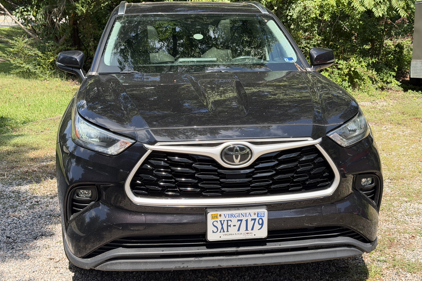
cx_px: 211
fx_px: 586
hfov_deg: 39.6
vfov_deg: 27.0
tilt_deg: -8.7
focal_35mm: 50
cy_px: 128
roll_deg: -2.9
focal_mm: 6.76
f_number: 1.78
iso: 100
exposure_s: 1/2033
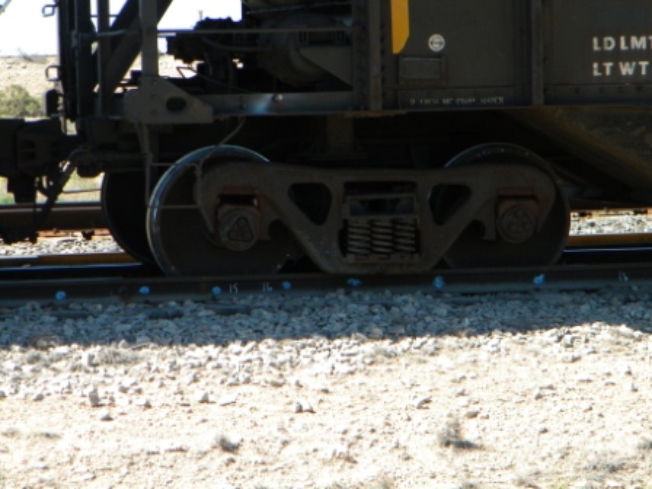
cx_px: 326
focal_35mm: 165
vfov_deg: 9.0
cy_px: 244
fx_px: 3108
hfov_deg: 12.0
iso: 173
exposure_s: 1/498
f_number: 5.1
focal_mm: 29.8
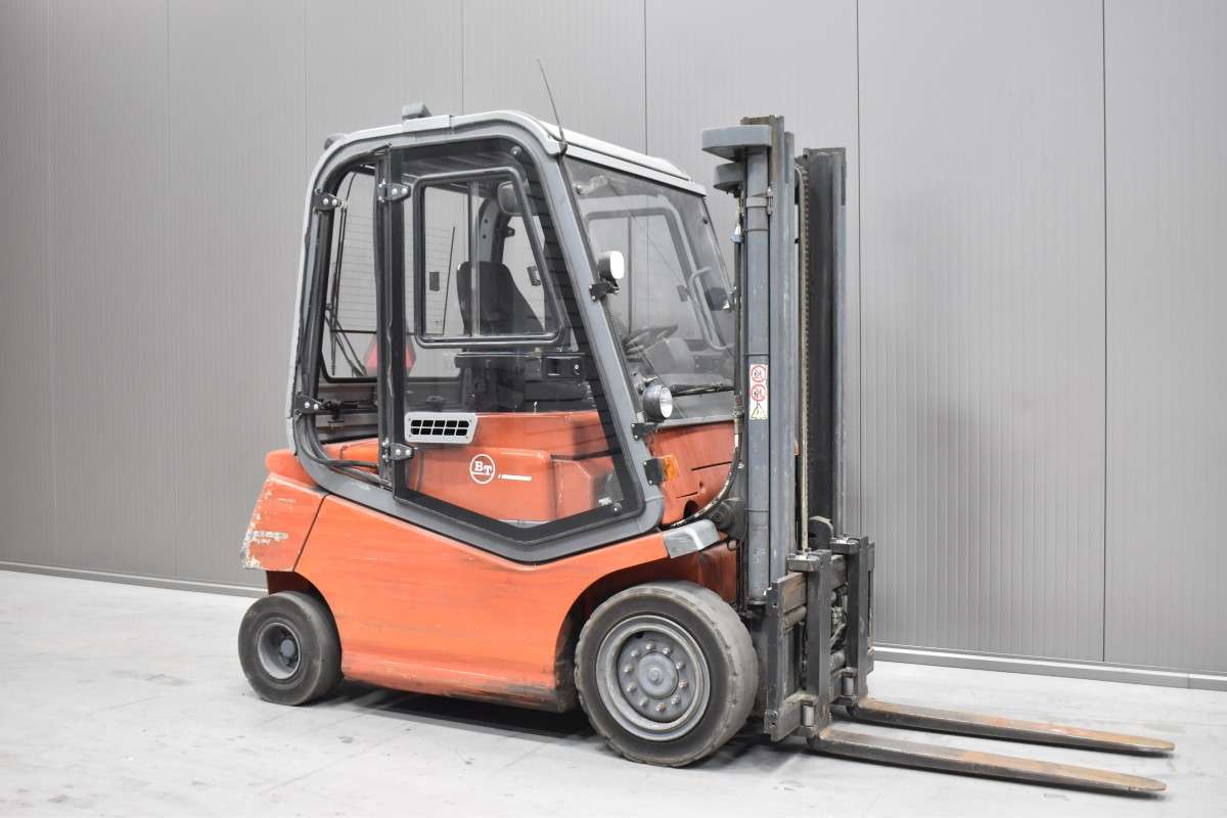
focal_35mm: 36
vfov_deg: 36.9
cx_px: 614
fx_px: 1227
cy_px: 409
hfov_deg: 53.1
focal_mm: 24
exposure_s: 1/30
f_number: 4.5
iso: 1600
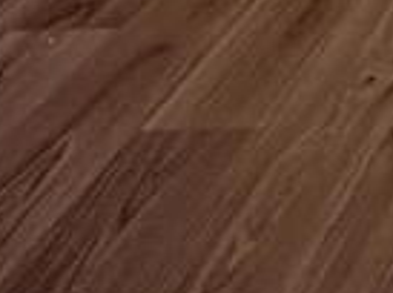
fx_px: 1189
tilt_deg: +0.2
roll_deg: +0.4
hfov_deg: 14.3
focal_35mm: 105
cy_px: -678
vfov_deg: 9.5
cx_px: 875
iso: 160
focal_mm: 2.22
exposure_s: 1/50
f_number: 2.2
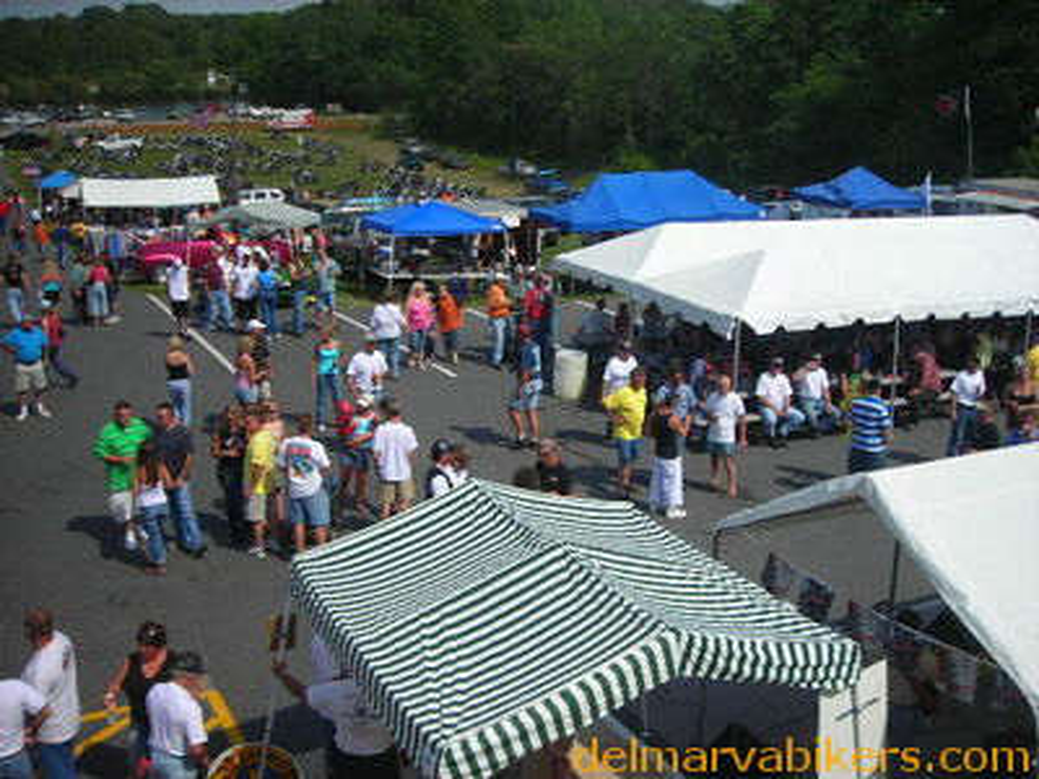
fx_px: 1141
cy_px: 390
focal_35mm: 38
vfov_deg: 37.7
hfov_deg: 49.0
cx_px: 520
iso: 50
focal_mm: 6.3
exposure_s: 1/268
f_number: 6.4
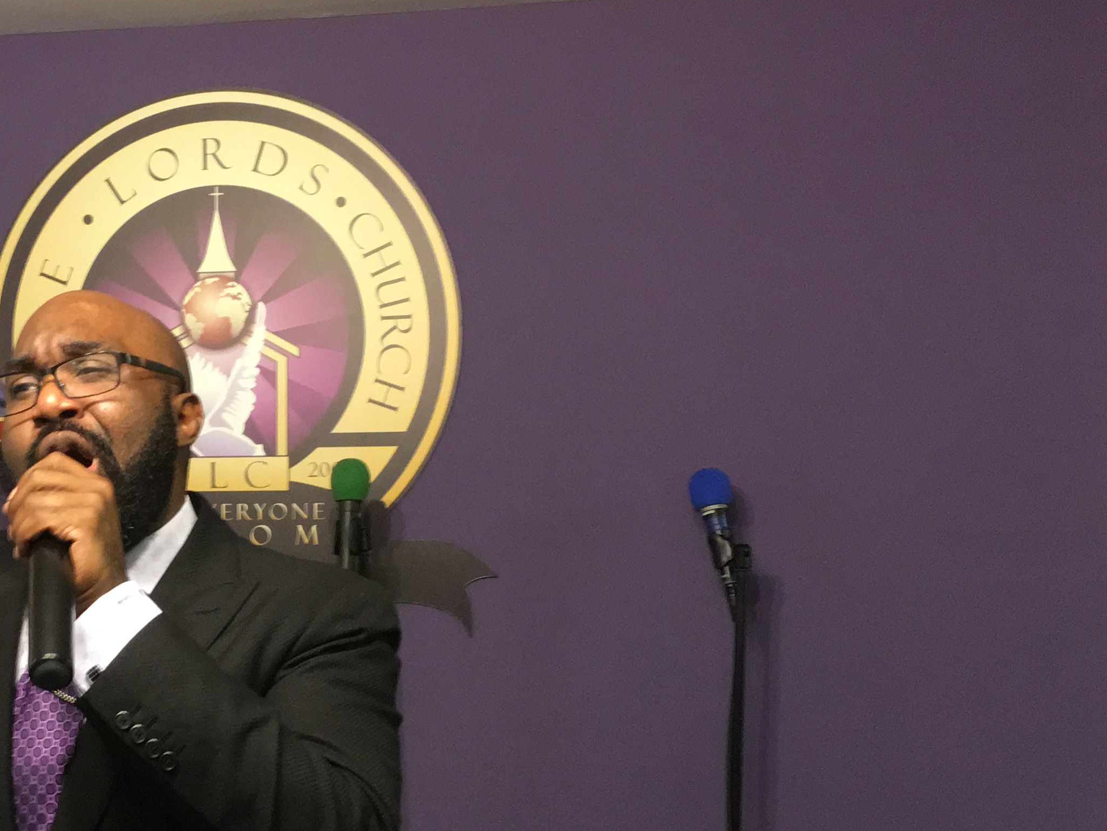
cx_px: 168
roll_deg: +0.5
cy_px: 594
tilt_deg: +0.0
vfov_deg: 25.4
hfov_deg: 32.5
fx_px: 1823
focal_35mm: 57
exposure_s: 1/20
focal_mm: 4.15
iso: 200
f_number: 2.2
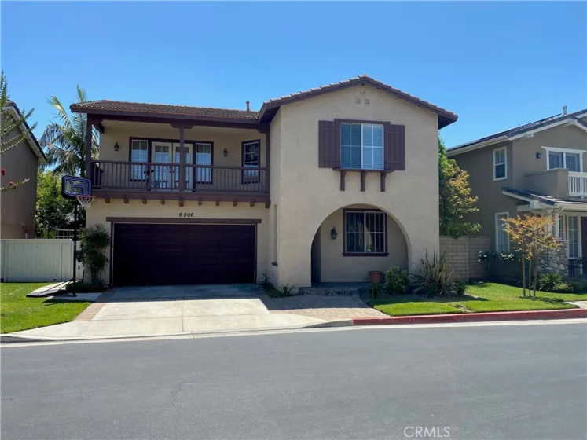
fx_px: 441
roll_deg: +0.3
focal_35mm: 26
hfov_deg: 67.3
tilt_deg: +2.8
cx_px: 294
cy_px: 220
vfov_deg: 53.1
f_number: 1.8
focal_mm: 4.25
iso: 32
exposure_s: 1/1961
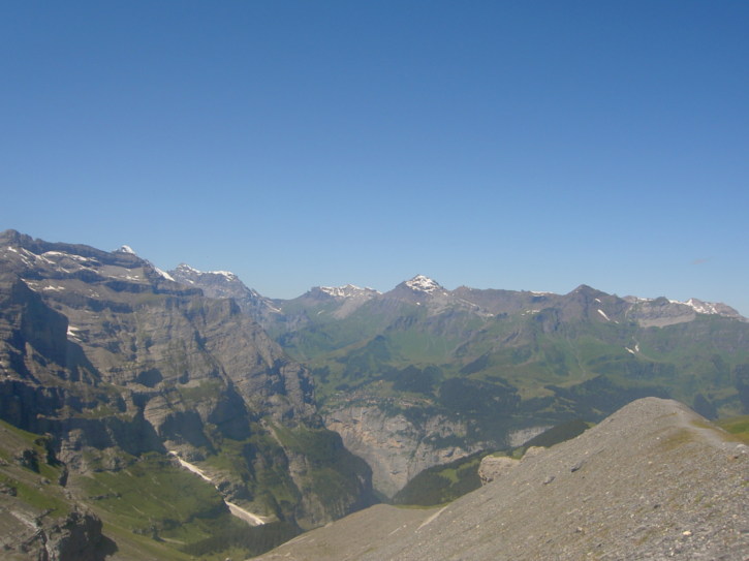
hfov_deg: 54.0
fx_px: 735
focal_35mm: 34
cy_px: 280
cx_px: 374
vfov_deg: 41.8
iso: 50
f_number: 4.7
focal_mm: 5.6
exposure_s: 1/400
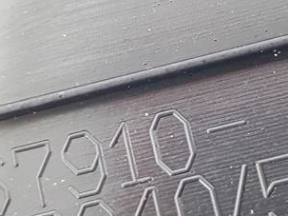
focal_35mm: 88
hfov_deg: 22.2
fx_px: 732
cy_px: 85
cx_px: 177
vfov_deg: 16.8
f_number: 1.7
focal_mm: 4.2
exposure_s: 1/50
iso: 400
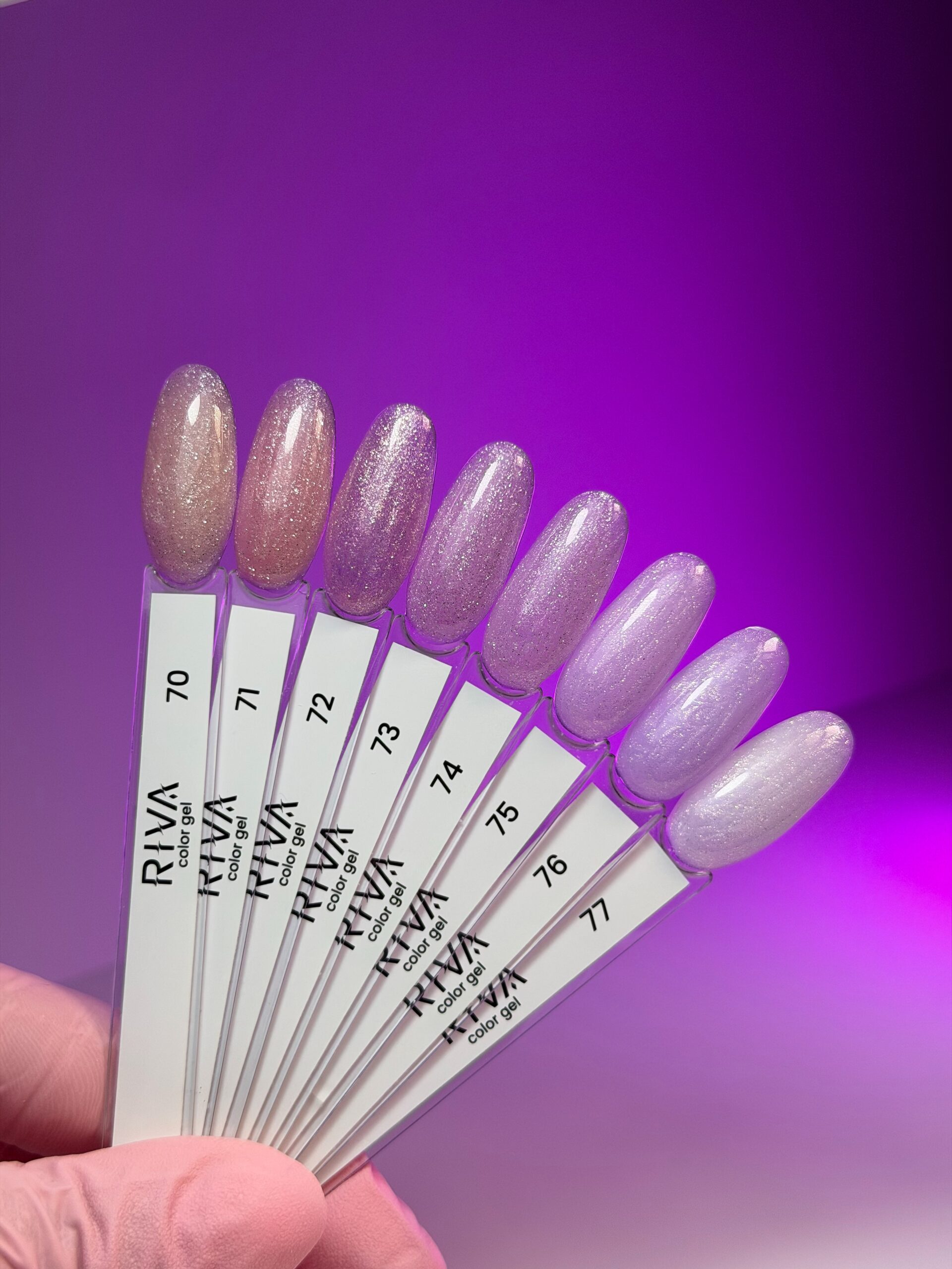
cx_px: 476
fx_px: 1760
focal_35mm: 48
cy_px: 634
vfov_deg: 39.7
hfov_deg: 30.3
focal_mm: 6.76
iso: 64
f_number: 1.78
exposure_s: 1/1242
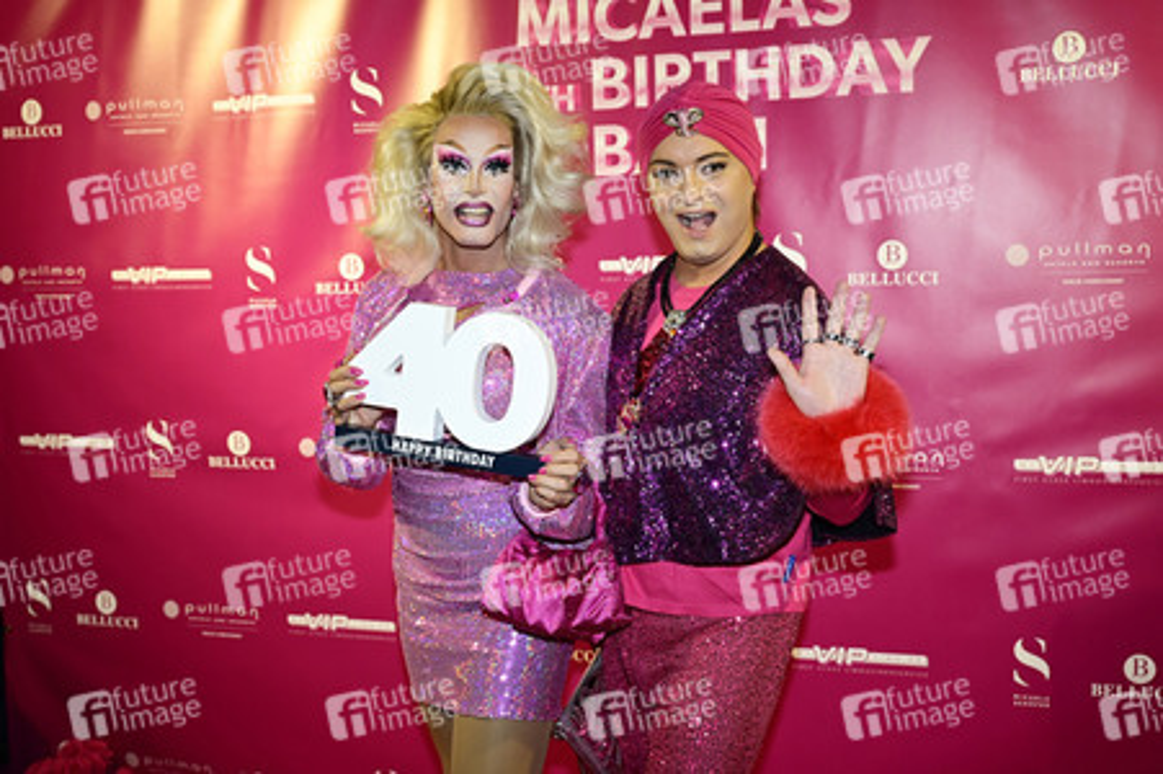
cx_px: 582
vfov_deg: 35.0
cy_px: 387
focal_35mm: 38
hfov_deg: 50.7
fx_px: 1227
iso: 800
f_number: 4.5
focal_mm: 38
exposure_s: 1/160
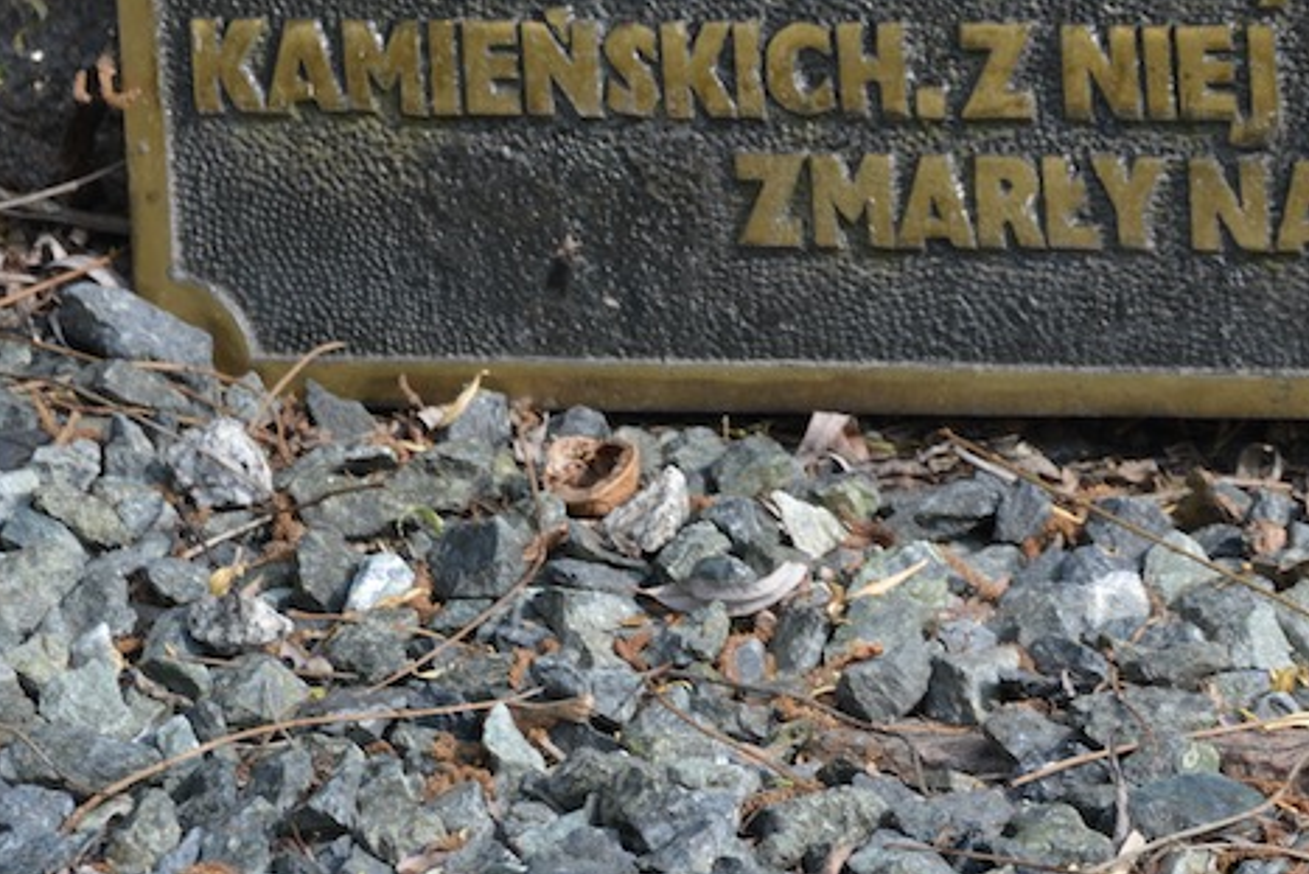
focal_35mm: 431
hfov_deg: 4.8
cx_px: 1152
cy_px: -39
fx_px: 15694
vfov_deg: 3.2
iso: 200
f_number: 7.1
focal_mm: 105
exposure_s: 1/200
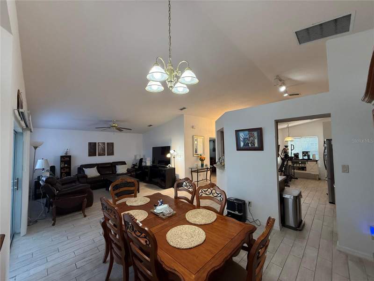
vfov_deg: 85.7
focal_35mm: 14
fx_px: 151
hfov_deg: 102.1
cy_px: 140
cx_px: 187
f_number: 2.2
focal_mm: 2.22
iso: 250
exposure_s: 1/120
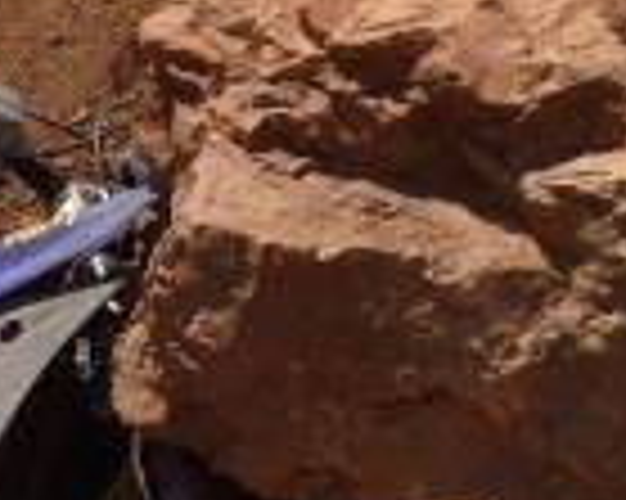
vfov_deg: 14.2
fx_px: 1925
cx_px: -288
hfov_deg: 16.9
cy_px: 662
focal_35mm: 104
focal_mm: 4.12
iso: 50
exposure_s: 1/1506
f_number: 2.4
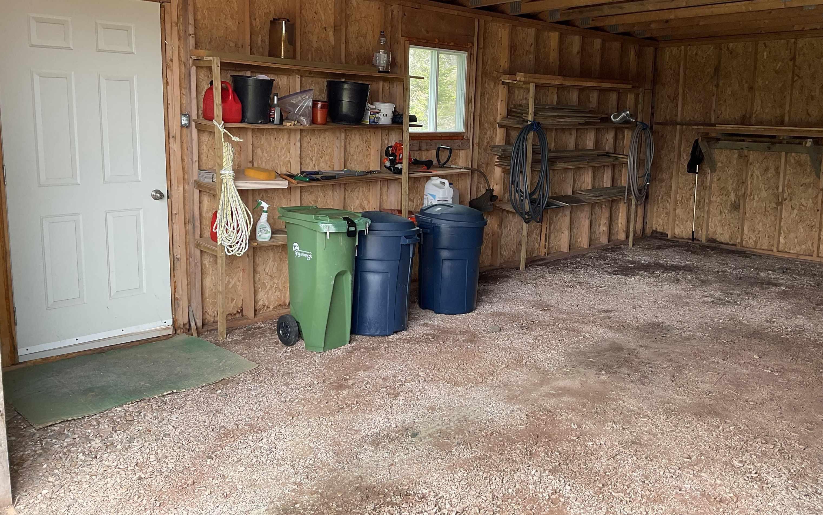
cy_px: 225
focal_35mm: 31
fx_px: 695
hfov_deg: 61.2
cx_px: 411
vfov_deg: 40.5
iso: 20
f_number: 1.8
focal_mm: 3
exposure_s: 1/122
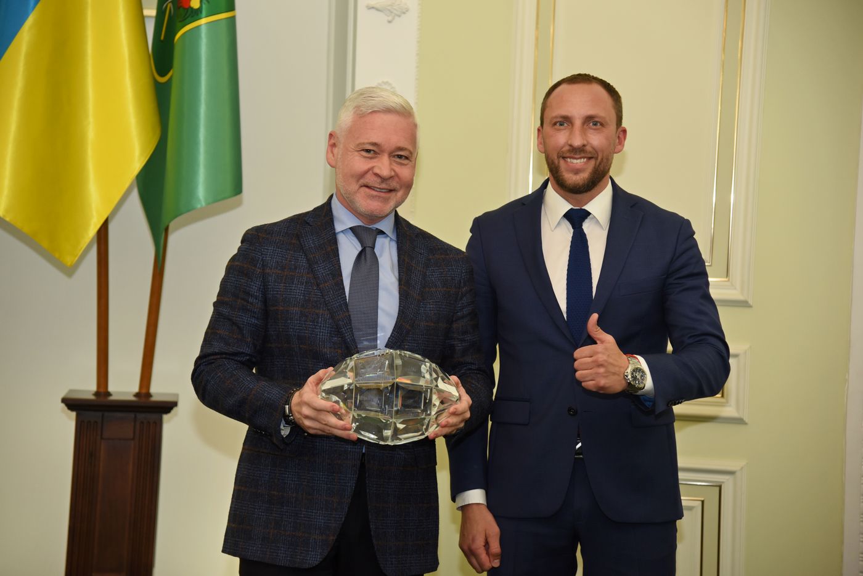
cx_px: 432
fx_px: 2063
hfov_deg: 23.6
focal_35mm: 86
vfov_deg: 15.9
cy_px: 288
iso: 1000
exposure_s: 1/200
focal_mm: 86
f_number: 4
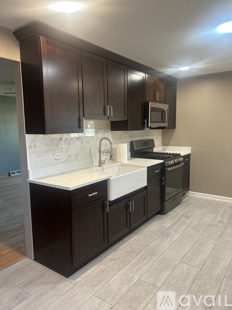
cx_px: 116
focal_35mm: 26
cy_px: 155
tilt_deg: -6.7
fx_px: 232
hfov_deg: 53.0
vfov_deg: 67.3
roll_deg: +0.7
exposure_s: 1/60
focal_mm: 5.7
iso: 100
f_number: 1.5
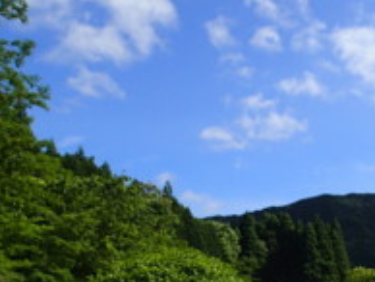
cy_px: 265
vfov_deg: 24.4
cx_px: 309
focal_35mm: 58
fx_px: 629
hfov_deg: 32.1
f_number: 8
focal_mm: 4.5
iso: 100
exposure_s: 1/160
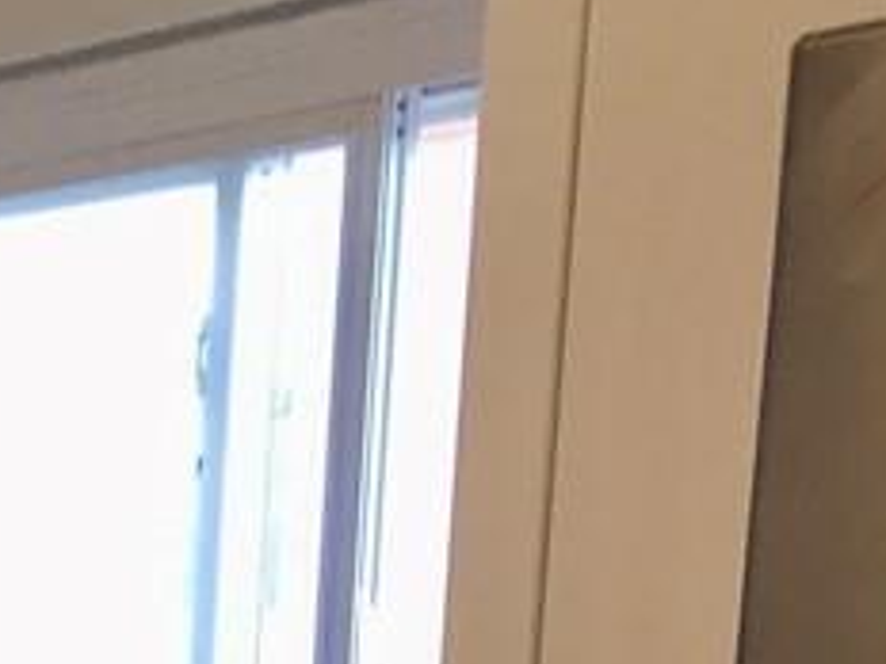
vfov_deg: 10.8
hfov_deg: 14.0
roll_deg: -0.9
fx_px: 3276
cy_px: 1244
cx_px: -611
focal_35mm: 128
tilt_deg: -10.7
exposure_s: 1/30
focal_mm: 4.15
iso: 40
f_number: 2.2
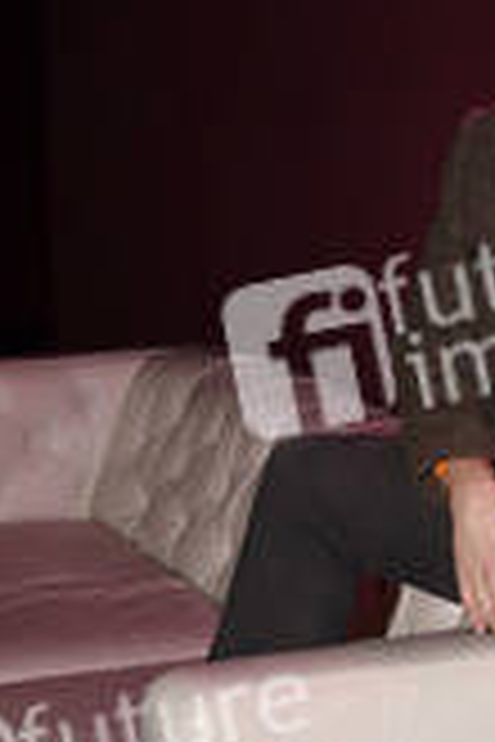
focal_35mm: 92
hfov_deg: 14.4
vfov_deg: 21.9
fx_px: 1897
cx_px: 585
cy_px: 558
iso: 1250
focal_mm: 38
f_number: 6.3
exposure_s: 1/60
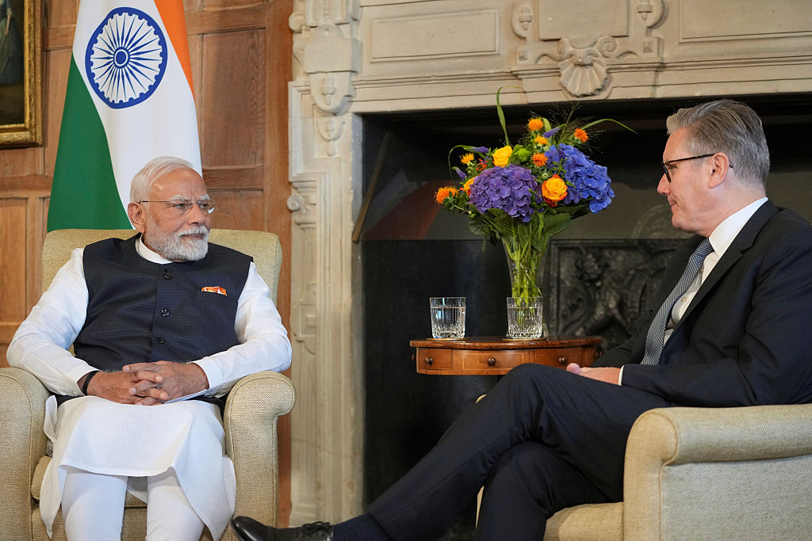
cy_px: 270
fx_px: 1579
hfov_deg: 28.8
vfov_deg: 19.5
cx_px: 406
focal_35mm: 70
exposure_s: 1/320
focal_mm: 70
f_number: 3.2
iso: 2500
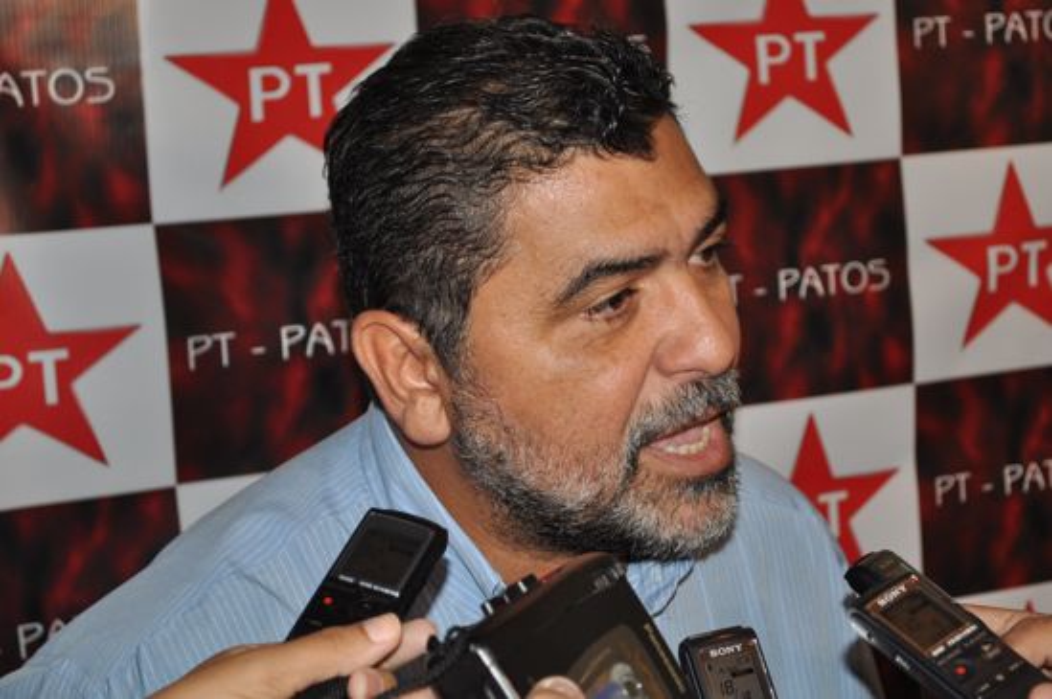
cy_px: 350
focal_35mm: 69
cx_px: 526
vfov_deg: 19.7
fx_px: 2014
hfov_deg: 29.3
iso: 640
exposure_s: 1/60
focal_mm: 46
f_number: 5.3
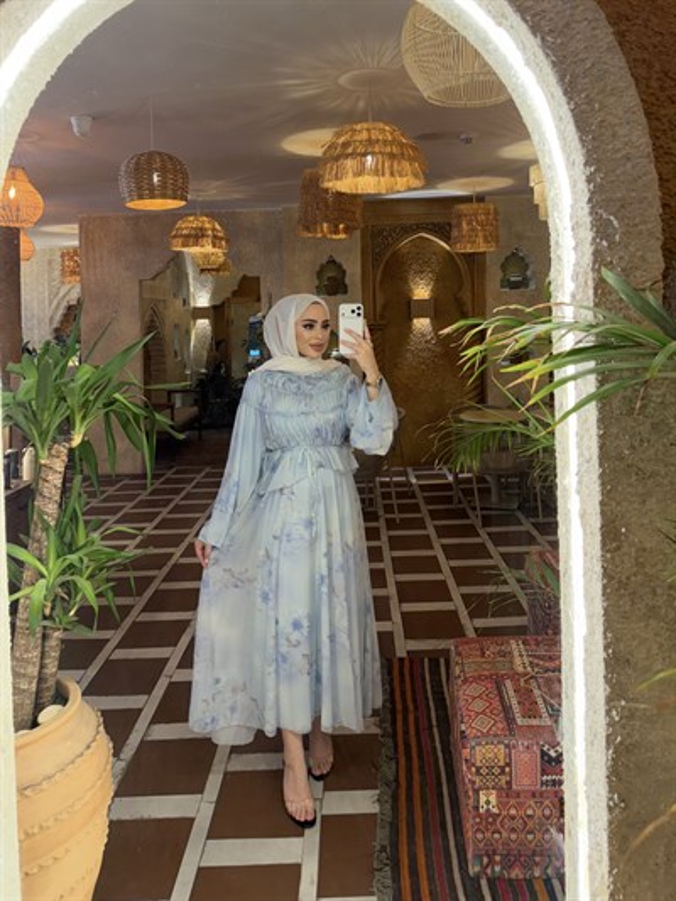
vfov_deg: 71.6
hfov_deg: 56.8
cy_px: 450
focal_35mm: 24
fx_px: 625
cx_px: 338
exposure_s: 1/100
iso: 160
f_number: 1.78
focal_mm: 6.76
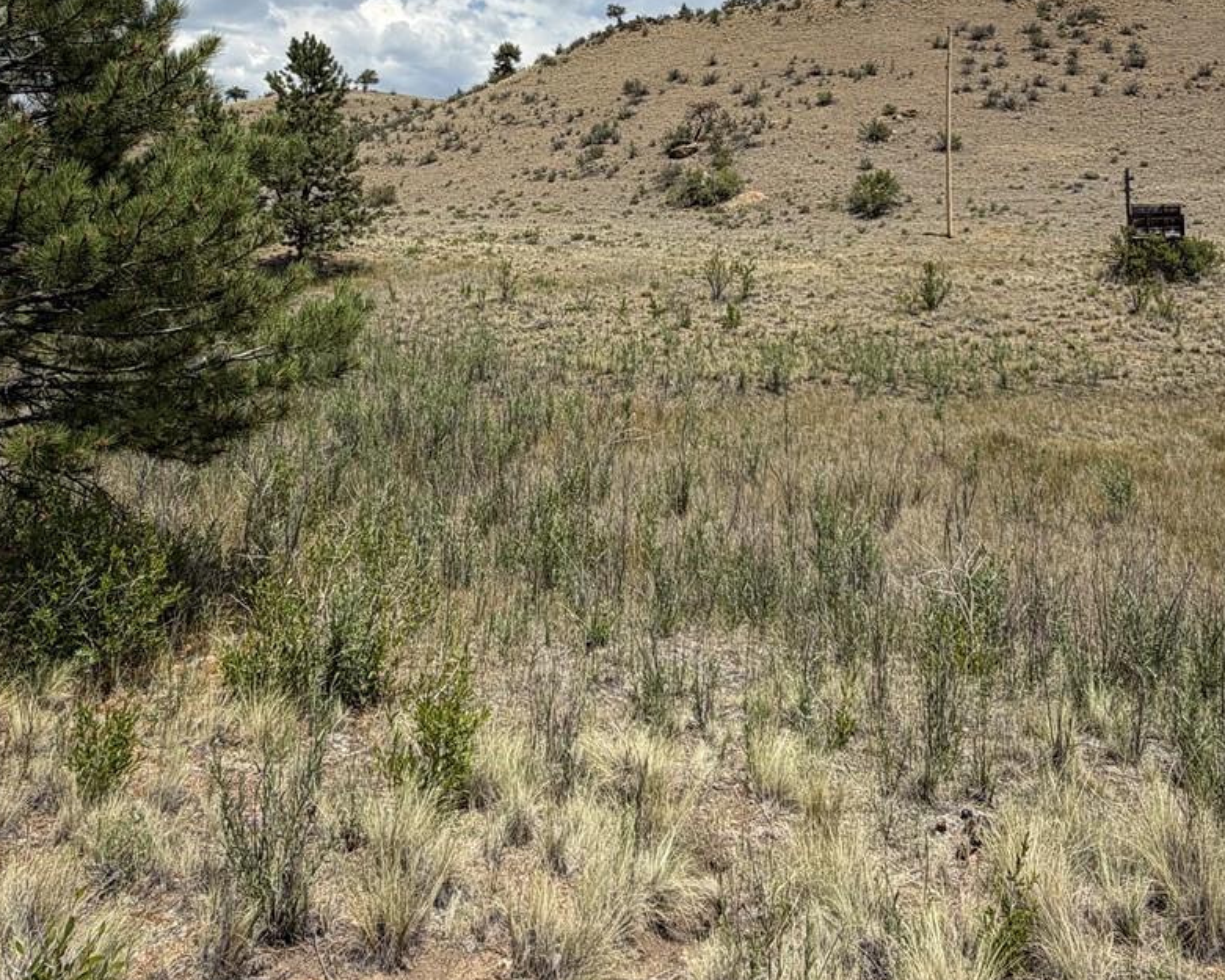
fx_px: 1015
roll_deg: +1.0
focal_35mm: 28
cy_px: 207
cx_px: 660
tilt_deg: +4.4
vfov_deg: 48.8
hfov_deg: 62.1
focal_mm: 2.22
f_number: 2.2
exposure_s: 1/1497
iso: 20
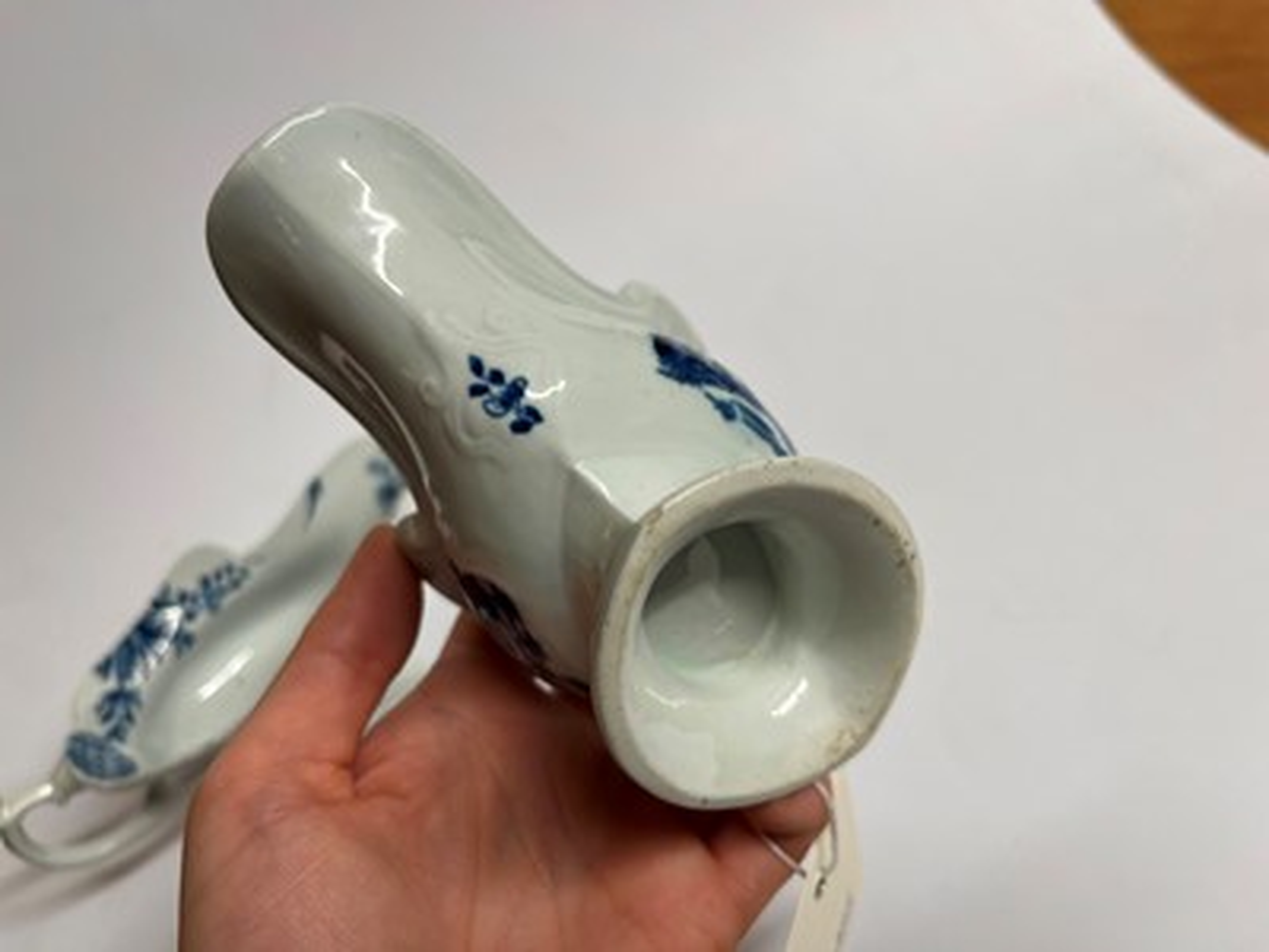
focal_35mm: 26
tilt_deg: -42.3
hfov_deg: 67.3
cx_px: 634
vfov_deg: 53.1
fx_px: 953
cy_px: 476
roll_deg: +22.5
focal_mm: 5.1
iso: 50
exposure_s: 1/100
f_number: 1.6
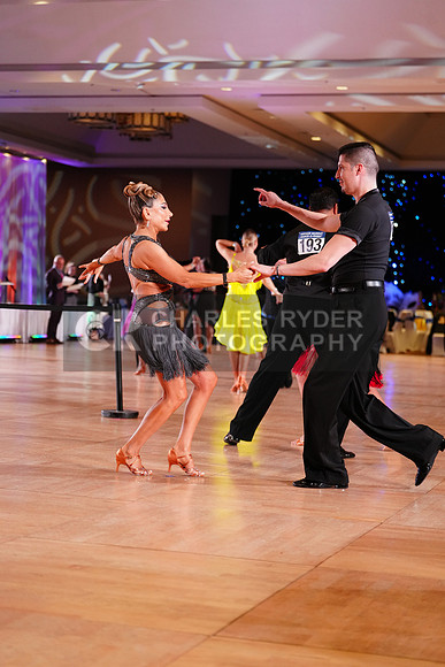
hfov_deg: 19.5
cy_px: 334
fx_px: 1297
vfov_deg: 28.8
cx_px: 222
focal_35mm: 70
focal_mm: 70
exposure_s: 1/500
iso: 2000
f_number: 2.8
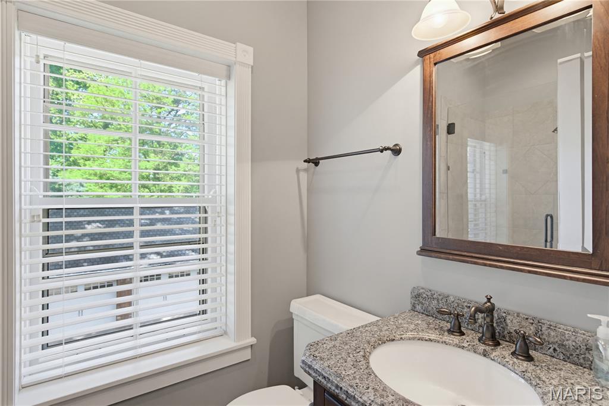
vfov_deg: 67.3
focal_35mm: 18
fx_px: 304
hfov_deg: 90.0
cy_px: 203
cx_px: 304
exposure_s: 1/2.5
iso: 200
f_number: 6.3
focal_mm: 18
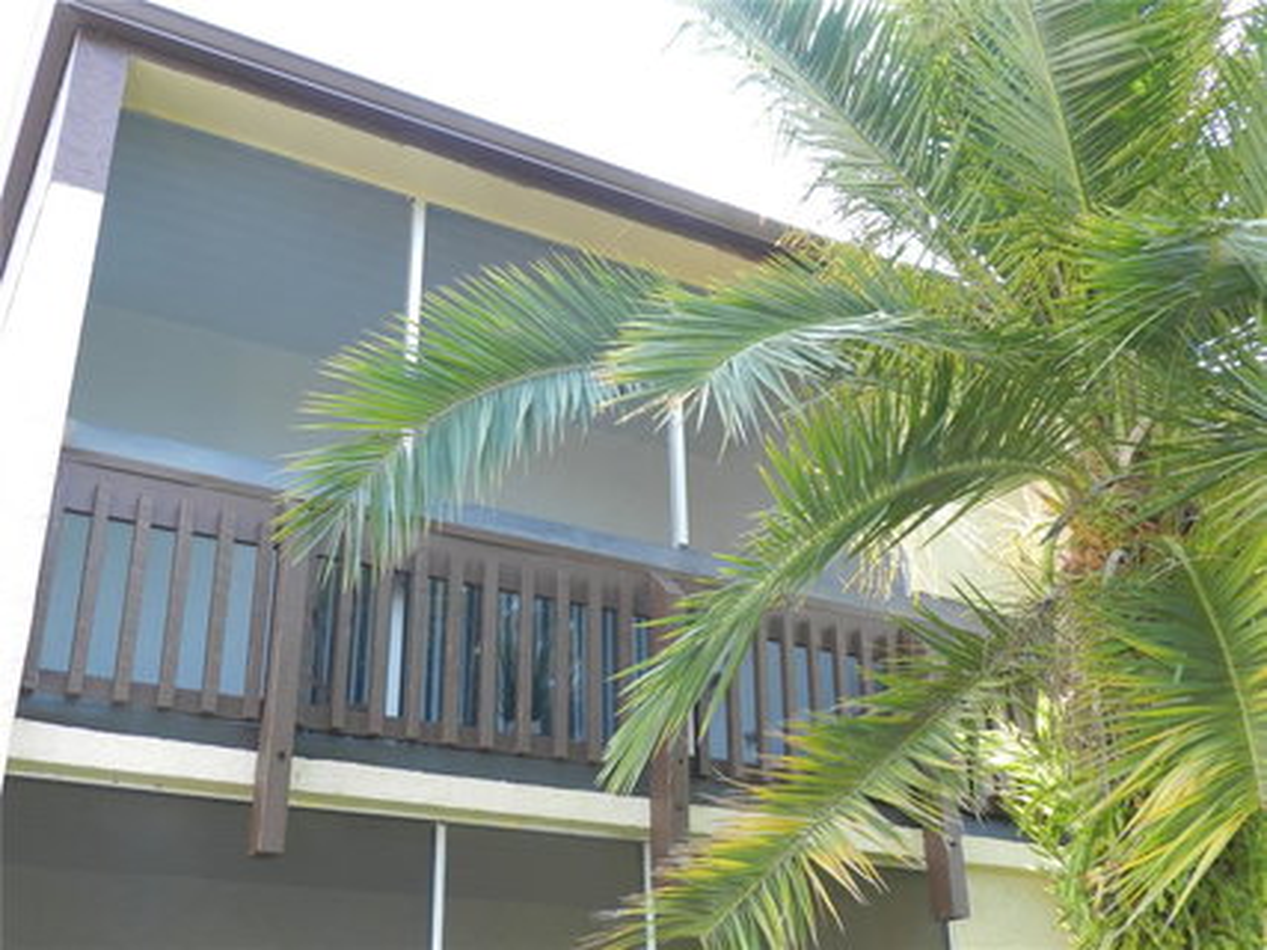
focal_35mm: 38
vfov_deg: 37.7
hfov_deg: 49.0
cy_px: 475
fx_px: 1390
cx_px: 634
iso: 160
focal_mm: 6.7
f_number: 4
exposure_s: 1/50
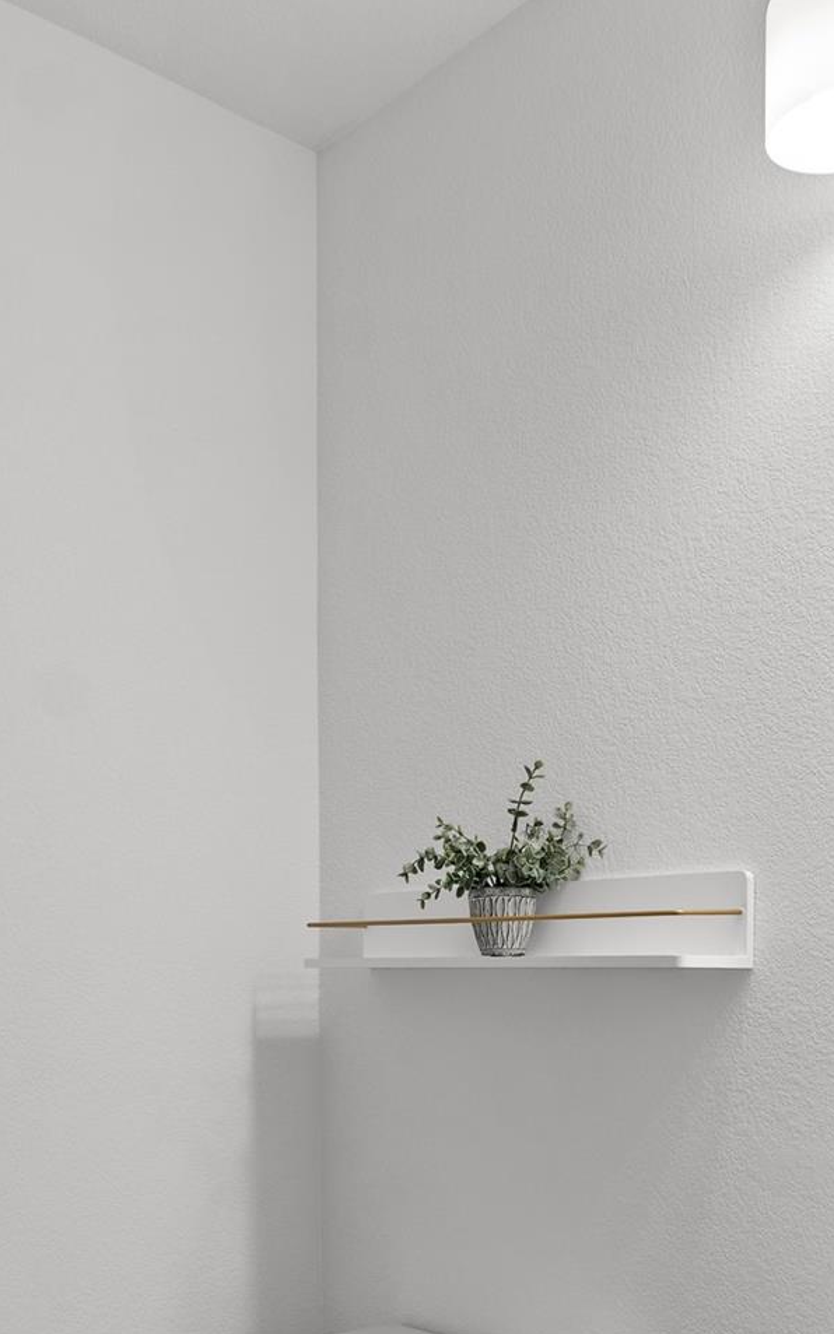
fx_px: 1273
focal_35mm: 35
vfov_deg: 53.8
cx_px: 323
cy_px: 929
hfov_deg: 36.1
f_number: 8
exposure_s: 1/8
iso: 200
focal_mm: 16
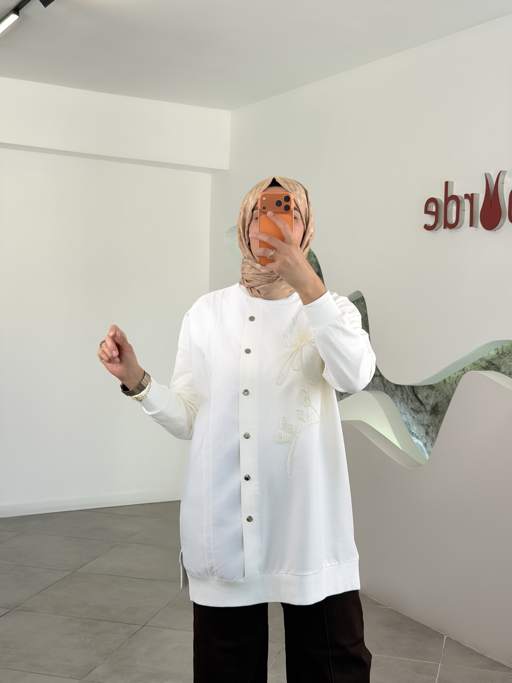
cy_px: 342
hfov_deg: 30.3
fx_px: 947
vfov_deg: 39.7
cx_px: 256
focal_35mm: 48
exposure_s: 1/249
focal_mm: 6.76
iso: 64
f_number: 1.78
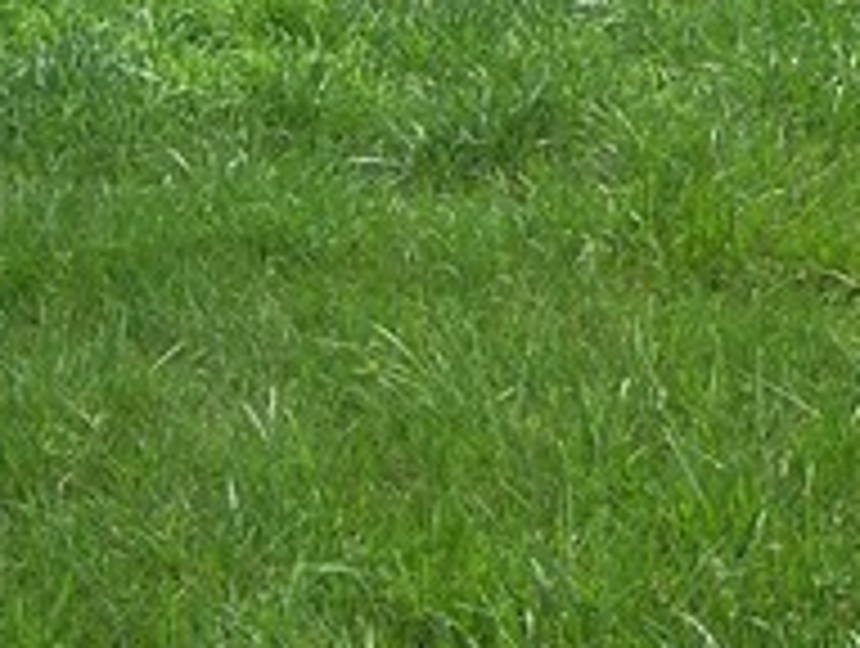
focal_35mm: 127
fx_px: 3161
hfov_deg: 15.4
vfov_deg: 11.3
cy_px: -288
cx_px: 725
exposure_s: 1/1000
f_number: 2.8
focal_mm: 6.3
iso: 80
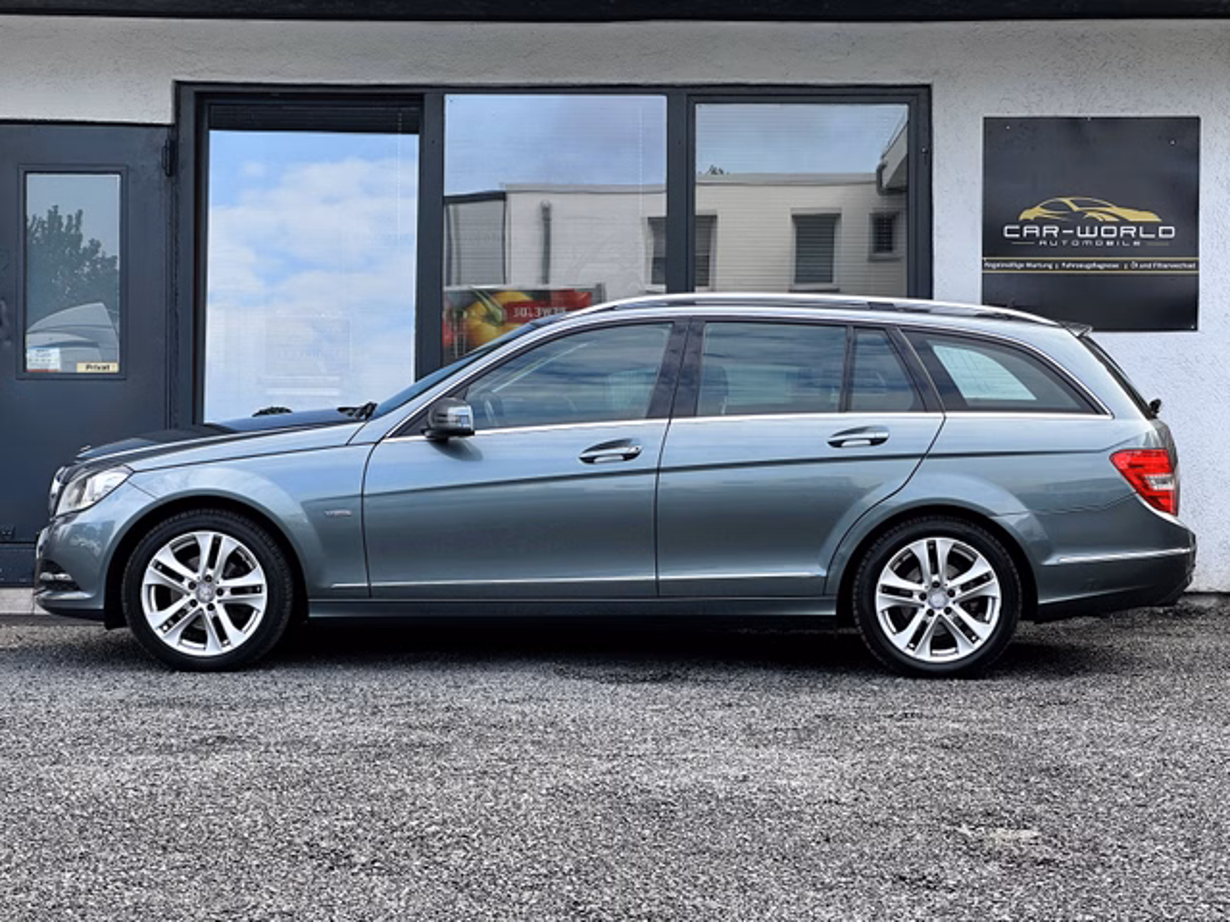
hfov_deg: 25.3
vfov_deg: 19.1
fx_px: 2736
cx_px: 615
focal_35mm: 77
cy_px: 461
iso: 32
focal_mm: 9
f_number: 2.8
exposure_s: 1/124
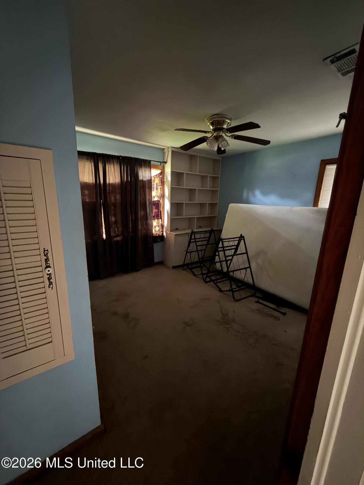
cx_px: 182
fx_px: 196
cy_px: 242
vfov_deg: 102.1
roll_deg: -1.4
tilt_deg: -12.6
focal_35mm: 14
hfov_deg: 85.7
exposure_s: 1/8
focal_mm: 2.22
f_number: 2.2
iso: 1250
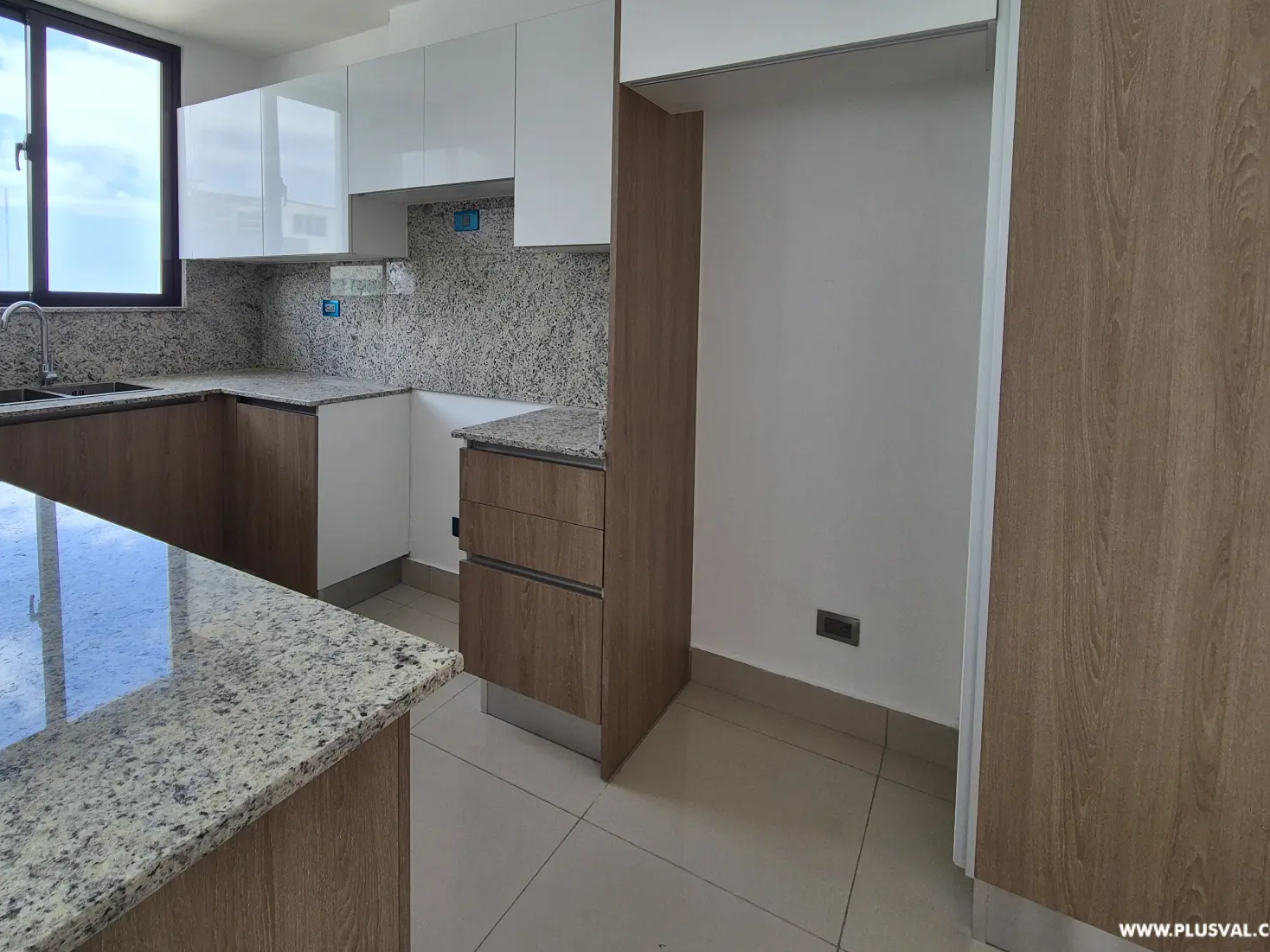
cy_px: 343
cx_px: 536
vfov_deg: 73.2
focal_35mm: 17
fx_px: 624
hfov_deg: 90.3
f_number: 2.2
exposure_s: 1/269
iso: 50
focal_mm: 2.2
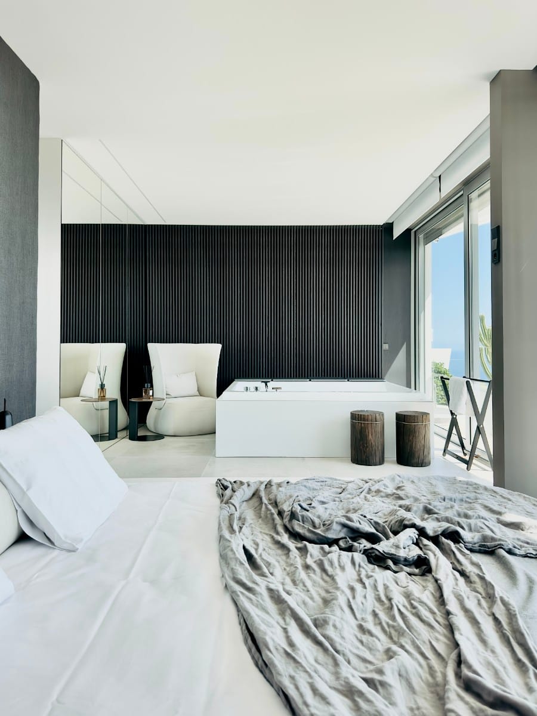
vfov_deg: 71.6
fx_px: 496
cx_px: 268
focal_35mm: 24
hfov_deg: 56.8
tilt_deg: -2.3
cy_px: 358
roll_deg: -0.4
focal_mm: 6.86
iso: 100
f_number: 1.78
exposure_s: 1/989
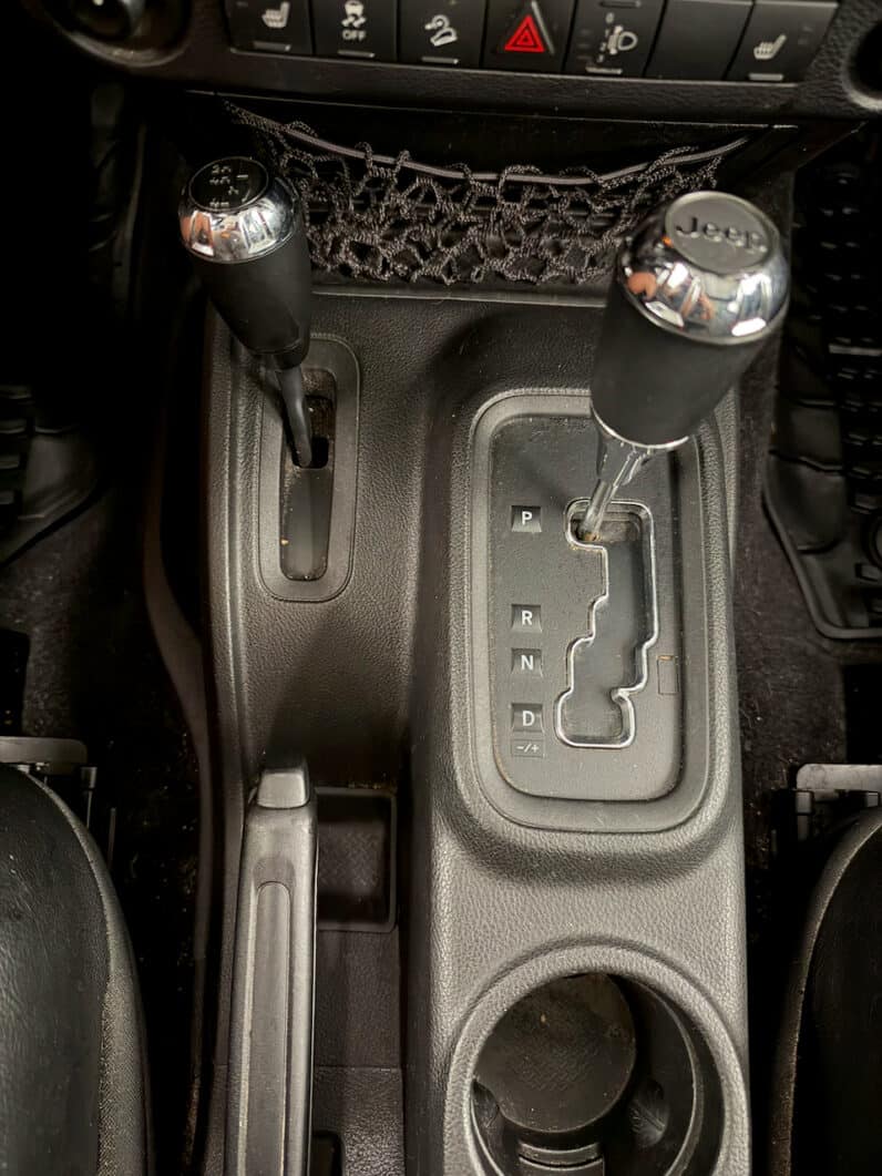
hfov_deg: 56.8
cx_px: 441
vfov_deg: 71.6
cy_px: 588
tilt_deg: -75.1
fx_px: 815
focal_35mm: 24
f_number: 1.48
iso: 2500
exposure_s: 1/15
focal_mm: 6.93
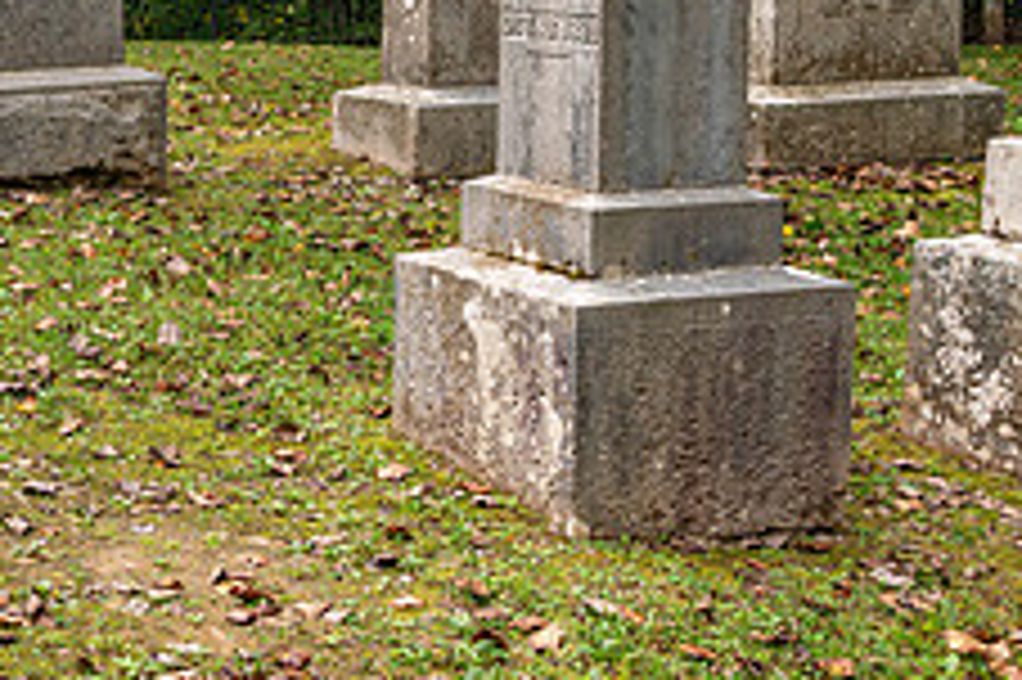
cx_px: 77
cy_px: 124
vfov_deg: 15.6
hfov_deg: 22.7
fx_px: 2468
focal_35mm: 87
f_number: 8
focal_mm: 34
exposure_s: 1/80
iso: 200
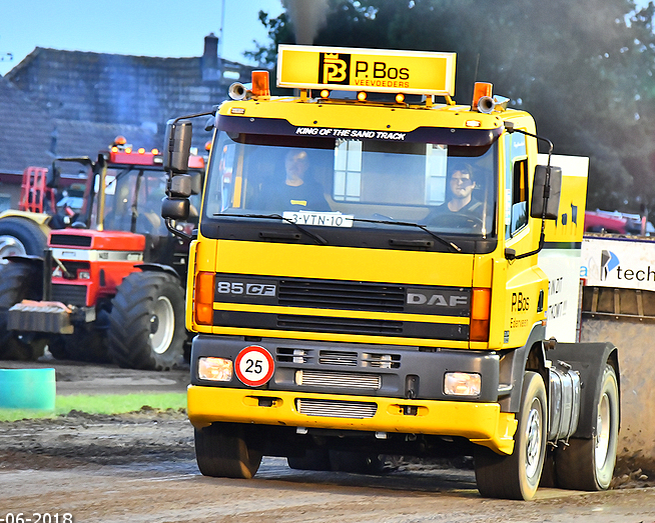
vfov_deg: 4.1
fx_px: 7346
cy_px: 264
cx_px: 373
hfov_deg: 5.1
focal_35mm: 379
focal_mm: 220
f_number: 5.6
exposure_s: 1/100
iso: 2500
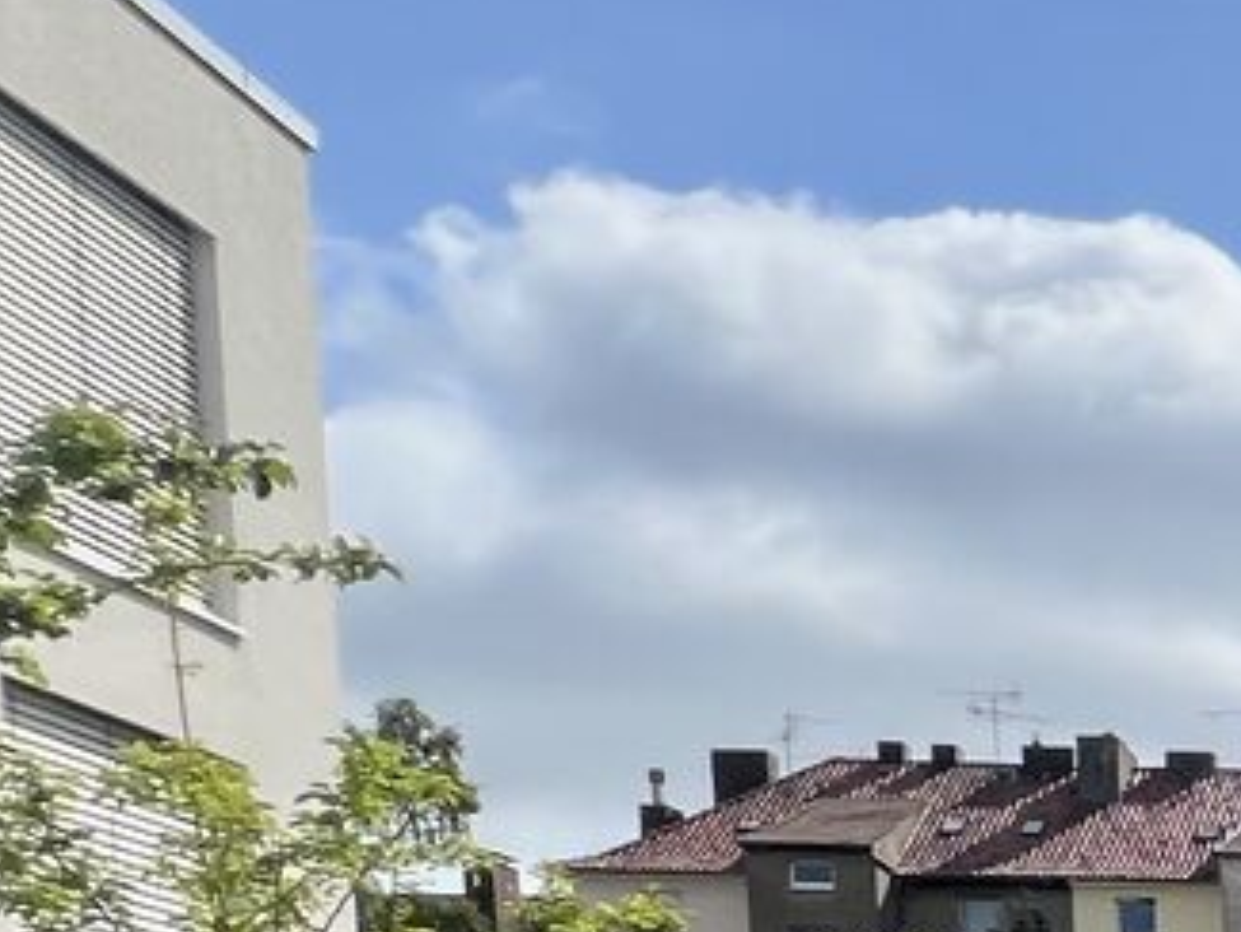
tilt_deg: -2.9
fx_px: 2295
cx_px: 2677
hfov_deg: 17.4
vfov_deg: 19.8
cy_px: 1409
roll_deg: +2.3
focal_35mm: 64
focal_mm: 1.57
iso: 32
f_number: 1.8
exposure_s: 1/2320
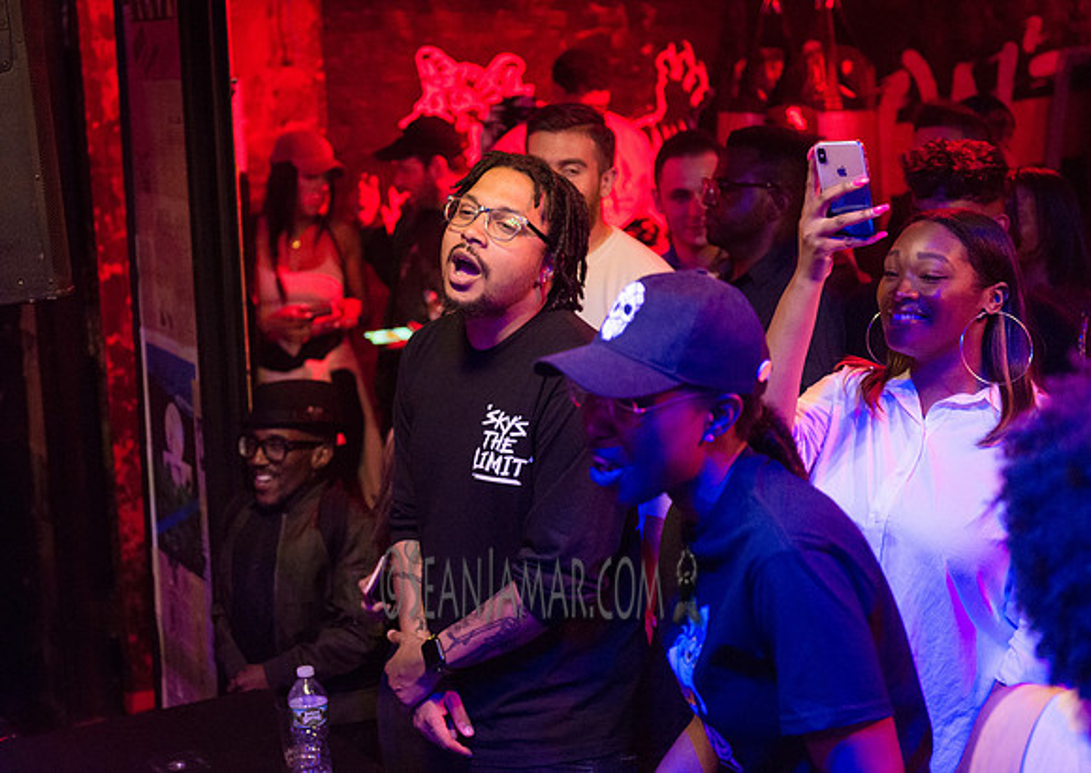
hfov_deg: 33.4
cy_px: 353
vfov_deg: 24.0
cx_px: 502
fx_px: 1819
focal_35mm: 59
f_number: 2.8
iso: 5000
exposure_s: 1/250
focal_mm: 52
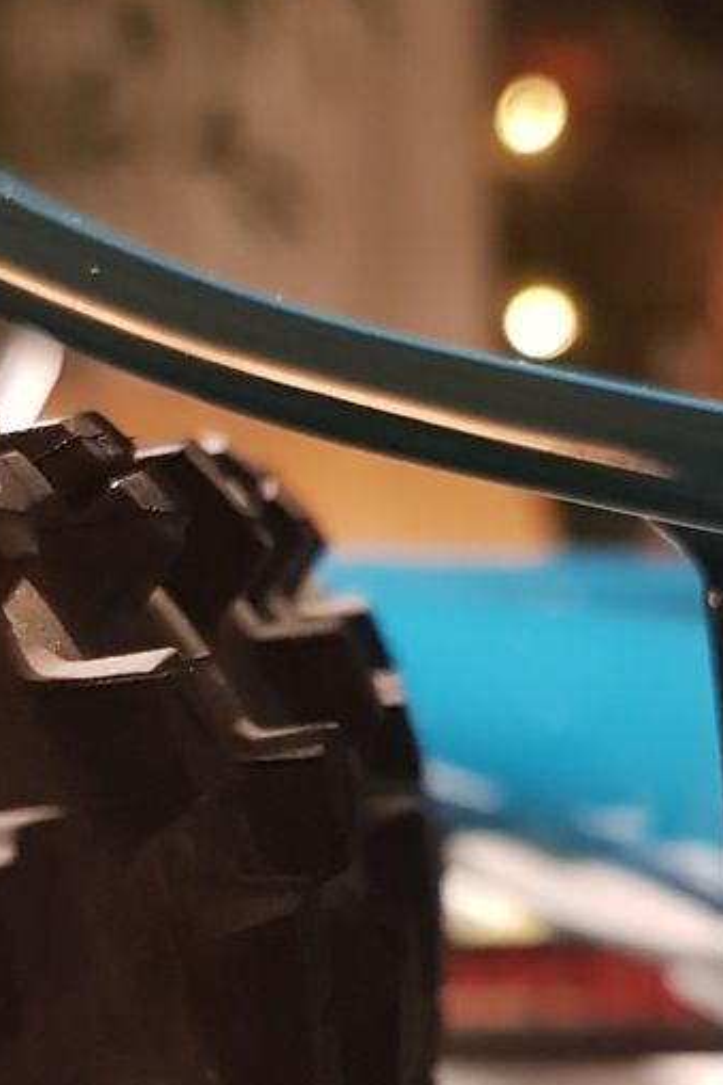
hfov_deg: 16.0
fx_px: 2562
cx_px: 198
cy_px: 793
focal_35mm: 85
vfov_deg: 23.7
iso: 400
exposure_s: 1/10
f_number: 1.7
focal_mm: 4.2
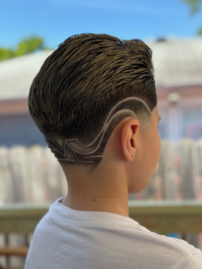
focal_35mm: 48
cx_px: 101
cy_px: 134
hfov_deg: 30.3
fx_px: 373
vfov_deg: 39.7
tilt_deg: -1.1
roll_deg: +3.0
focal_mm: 6.86
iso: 80
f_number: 1.78
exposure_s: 1/1171
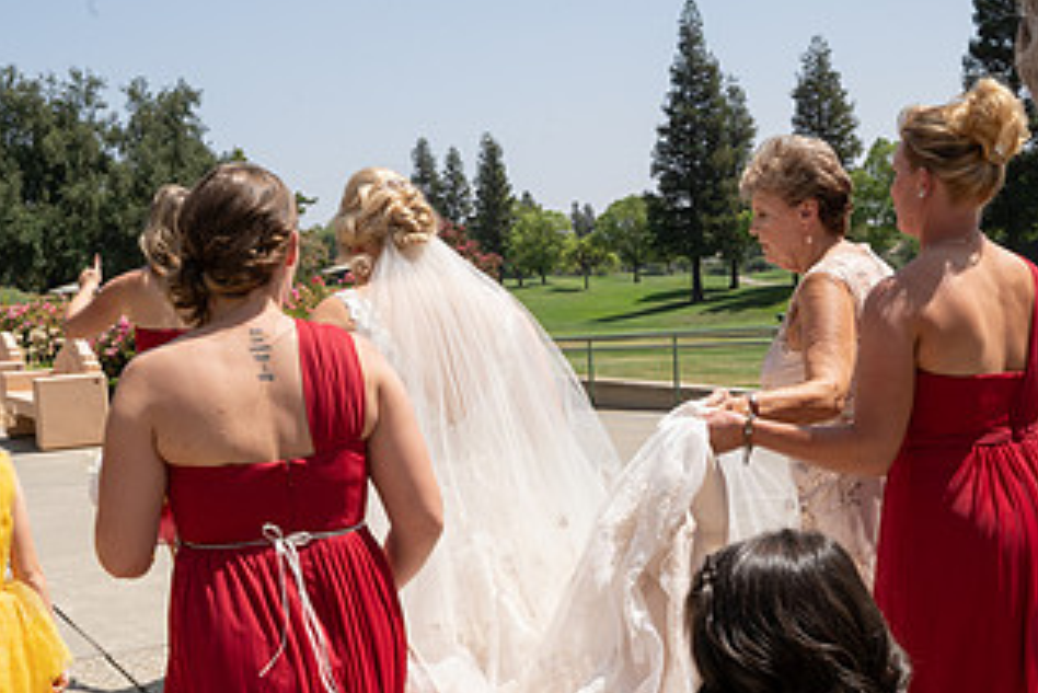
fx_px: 1586
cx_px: 473
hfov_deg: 36.2
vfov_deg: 24.5
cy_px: 491
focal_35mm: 55
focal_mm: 30
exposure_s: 1/200
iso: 500
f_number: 18
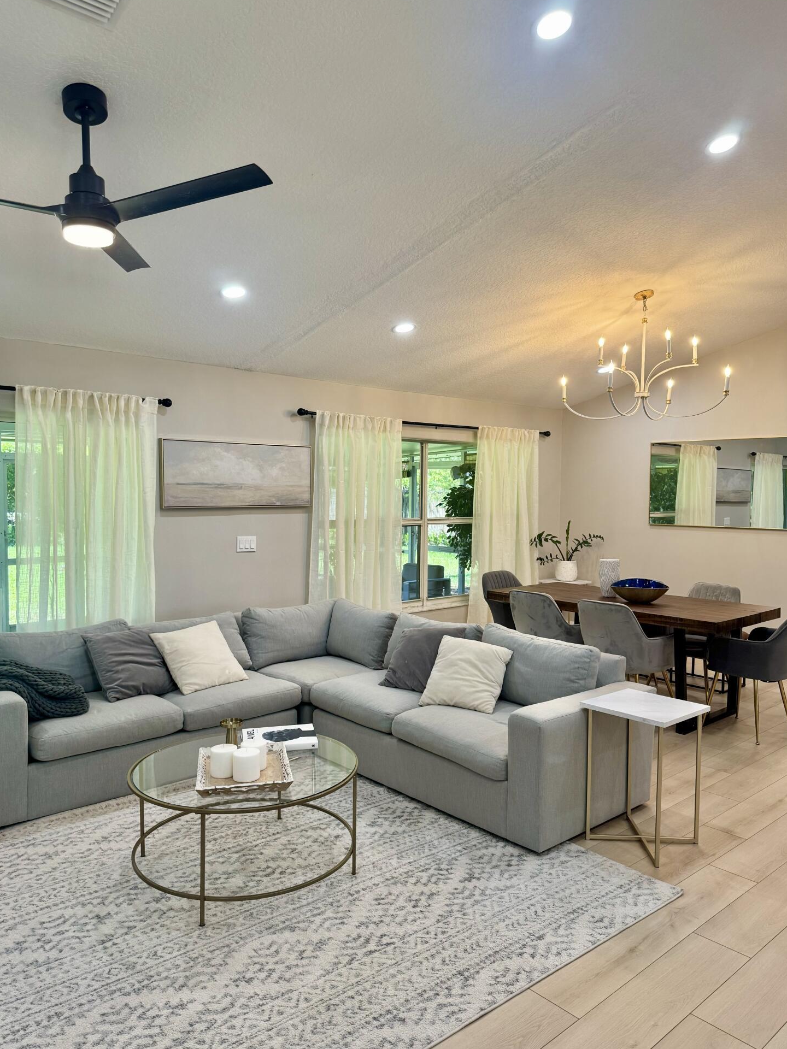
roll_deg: -0.9
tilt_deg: -3.0
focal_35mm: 25
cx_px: 389
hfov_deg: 54.9
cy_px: 521
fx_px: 758
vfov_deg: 69.4
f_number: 1.78
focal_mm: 6.76
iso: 125
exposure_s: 1/120
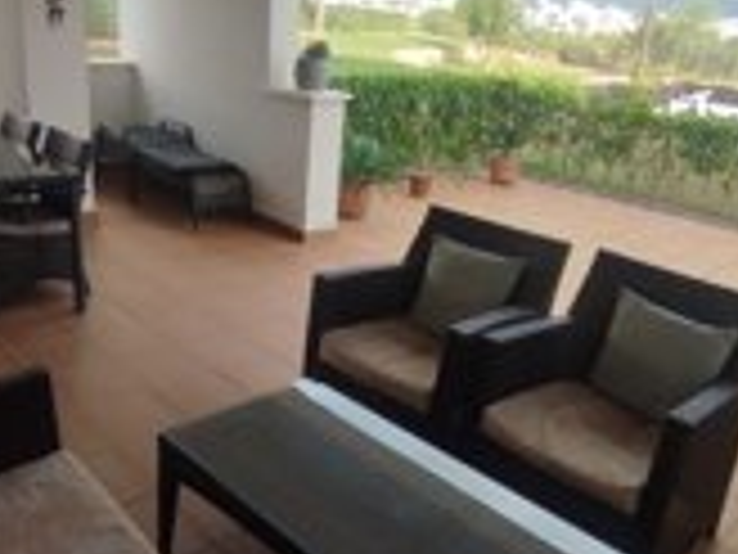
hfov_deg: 52.6
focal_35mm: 35
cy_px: 297
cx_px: 340
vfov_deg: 40.7
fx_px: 746
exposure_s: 1/423
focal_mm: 1.65
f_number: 2.2
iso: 50
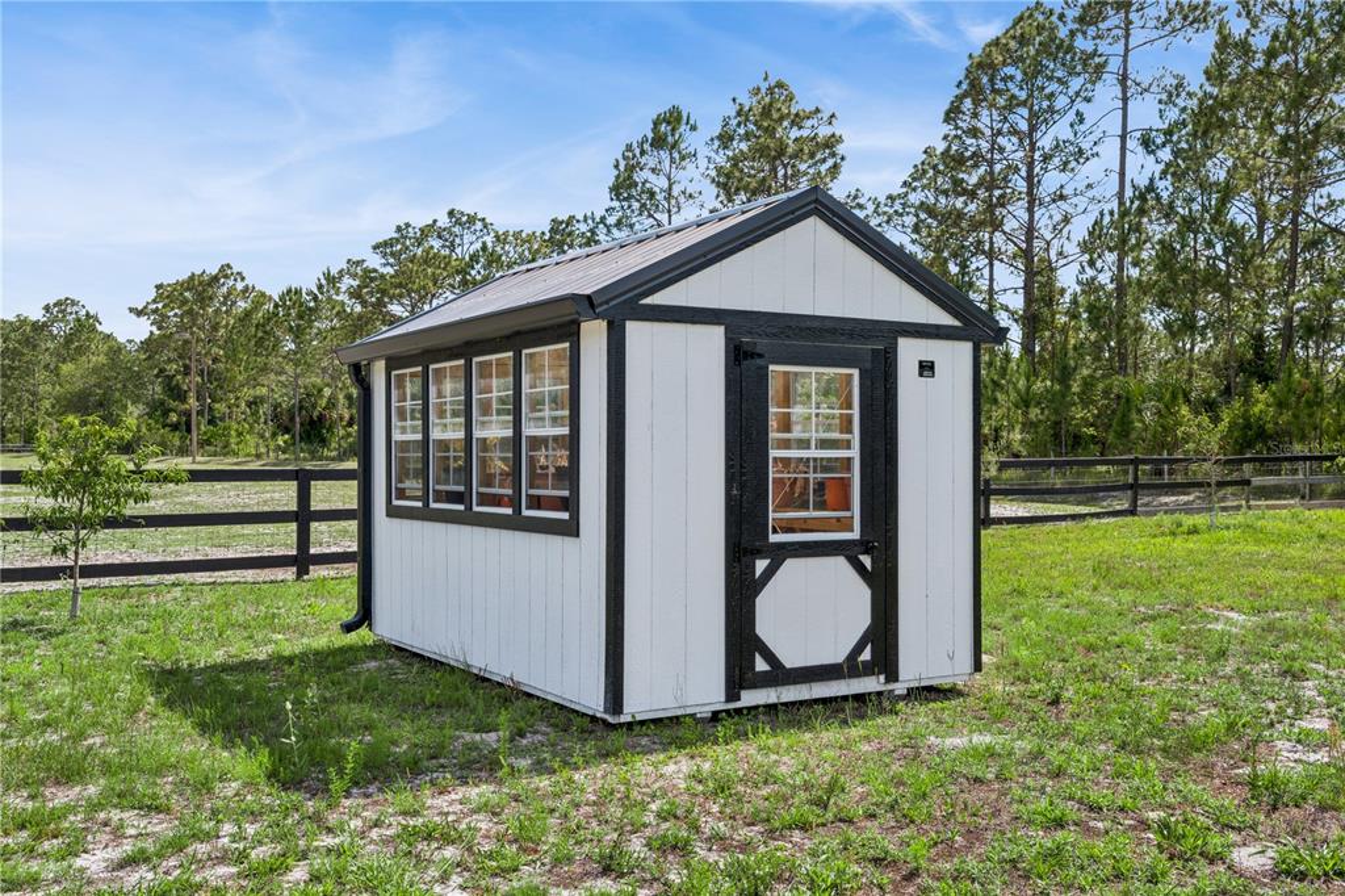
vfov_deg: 37.8
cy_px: 448
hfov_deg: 54.4
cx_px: 672
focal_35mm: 35
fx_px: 1307
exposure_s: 1/50
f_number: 20
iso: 100
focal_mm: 35
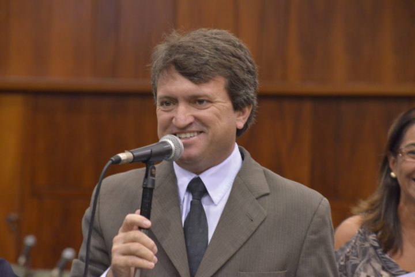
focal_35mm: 135
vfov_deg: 10.2
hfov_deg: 15.2
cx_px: 208
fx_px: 1556
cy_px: 138
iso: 4000
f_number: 7.1
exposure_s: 1/125
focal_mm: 135
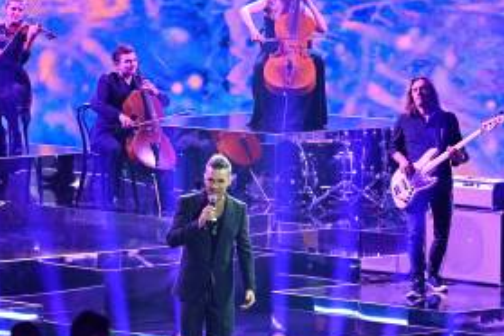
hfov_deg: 6.4
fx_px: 4522
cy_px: 226
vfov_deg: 4.3
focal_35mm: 323
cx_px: 191
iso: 6400
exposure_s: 1/125
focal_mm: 200
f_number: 4
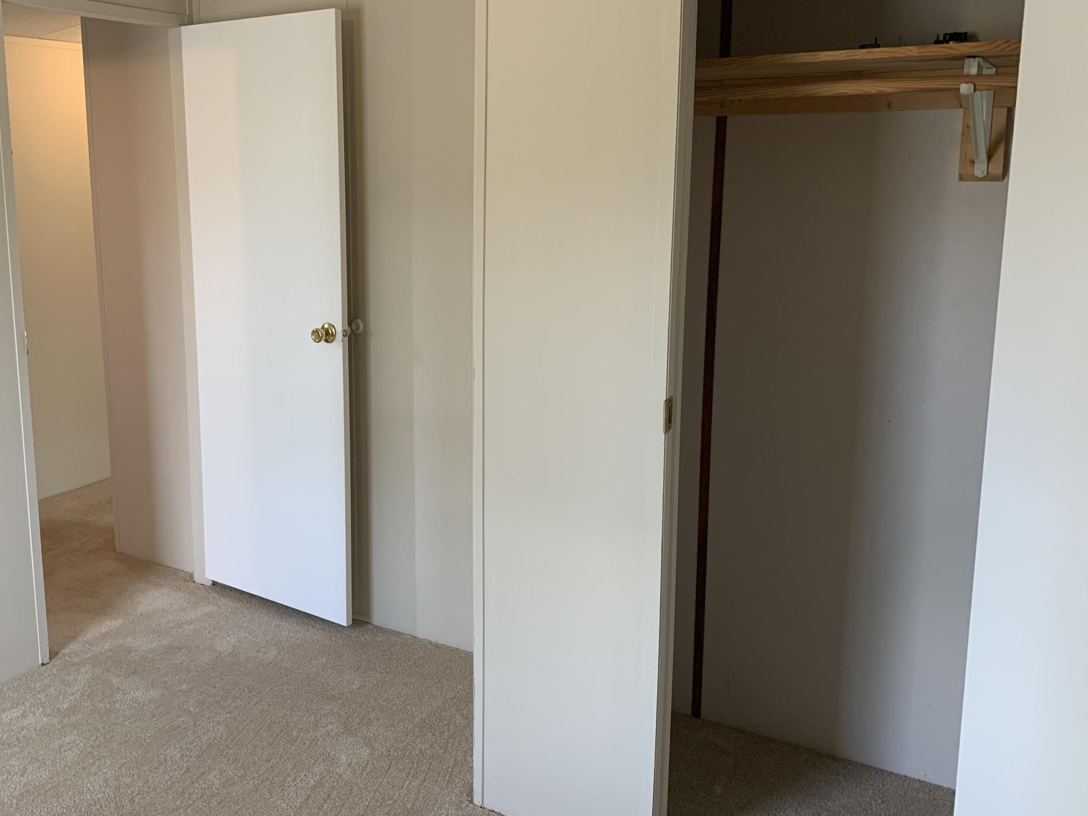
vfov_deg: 42.9
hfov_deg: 55.0
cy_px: 360
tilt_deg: -9.0
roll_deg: -0.1
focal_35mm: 33
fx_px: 1037
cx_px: 445
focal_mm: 4.25
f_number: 1.8
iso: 125
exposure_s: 1/60
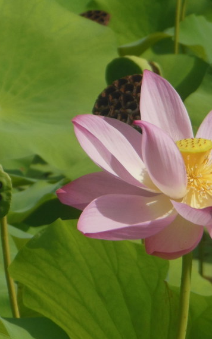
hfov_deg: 2.8
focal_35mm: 476
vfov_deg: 4.4
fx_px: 4403
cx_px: 145
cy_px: 192
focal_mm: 45
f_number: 5.8
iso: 125
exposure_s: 1/800
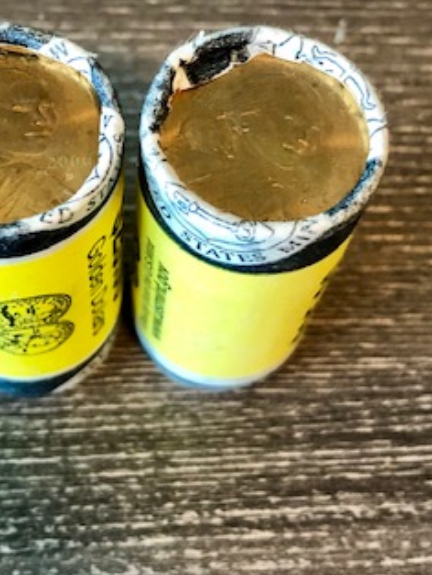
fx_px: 947
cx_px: 161
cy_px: 170
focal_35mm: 57
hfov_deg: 25.6
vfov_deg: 33.3
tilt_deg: -59.3
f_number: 1.8
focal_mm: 4
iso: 100
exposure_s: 1/15
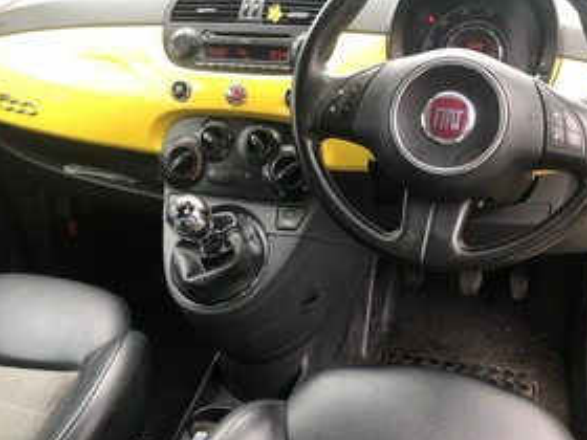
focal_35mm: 35
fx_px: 594
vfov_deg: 40.7
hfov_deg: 52.4
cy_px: 220
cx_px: 344
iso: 25
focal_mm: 4
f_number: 1.8
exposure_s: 1/40
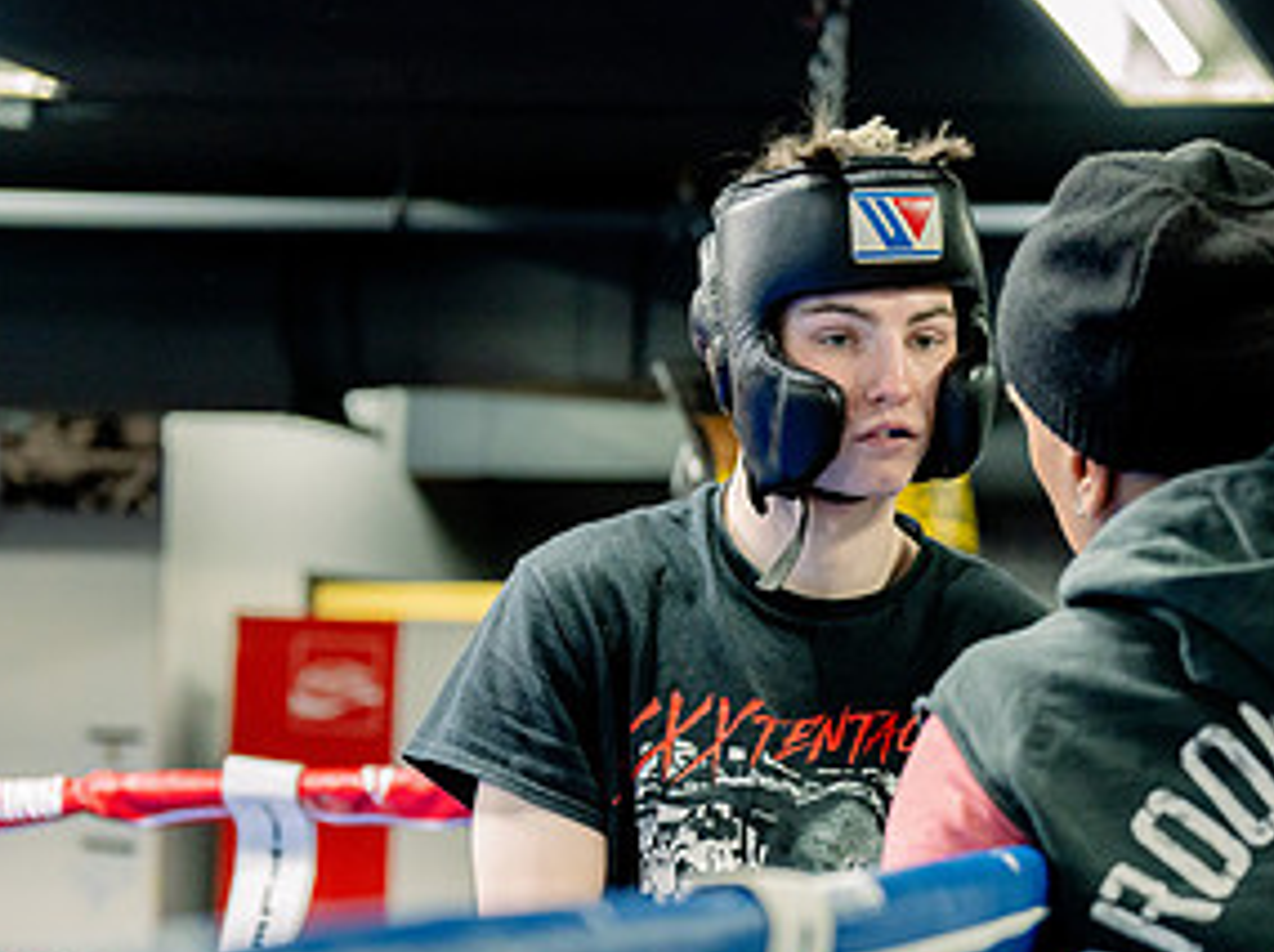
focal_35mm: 98
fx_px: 3602
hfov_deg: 19.6
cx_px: 1202
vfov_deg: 15.0
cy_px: 668
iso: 2500
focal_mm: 50
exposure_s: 1/320
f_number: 2.5
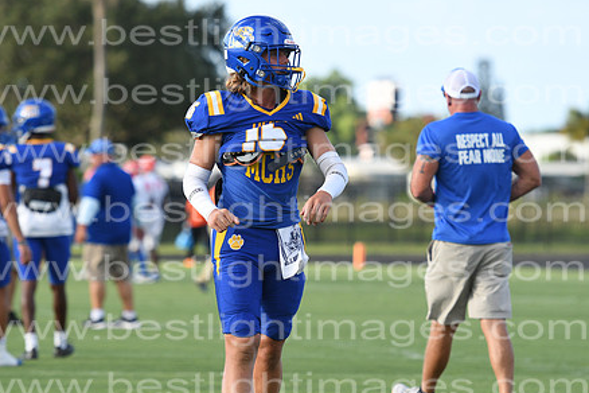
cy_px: 242
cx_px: 282
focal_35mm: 328
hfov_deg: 6.3
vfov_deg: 4.2
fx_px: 5360
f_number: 4
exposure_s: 1/1000
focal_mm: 165
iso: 200
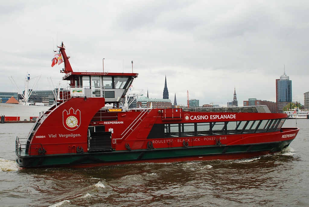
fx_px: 335
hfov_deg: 49.5
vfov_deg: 34.3
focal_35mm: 39
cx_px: 154
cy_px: 104
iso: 100
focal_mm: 26
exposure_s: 1/60
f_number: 5.6
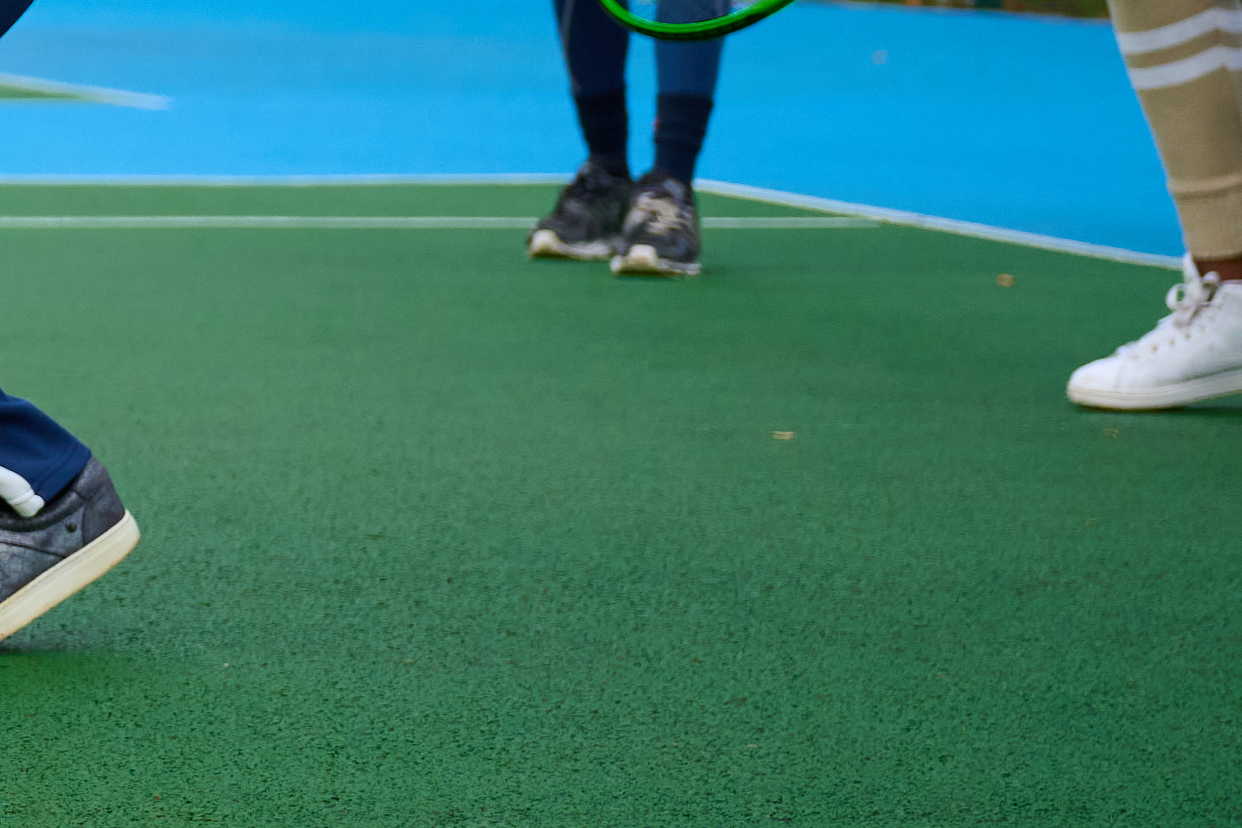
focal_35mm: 183
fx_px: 6313
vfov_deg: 7.3
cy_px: -746
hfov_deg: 10.2
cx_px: -1441
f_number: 2.8
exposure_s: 1/3200
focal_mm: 39
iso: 640
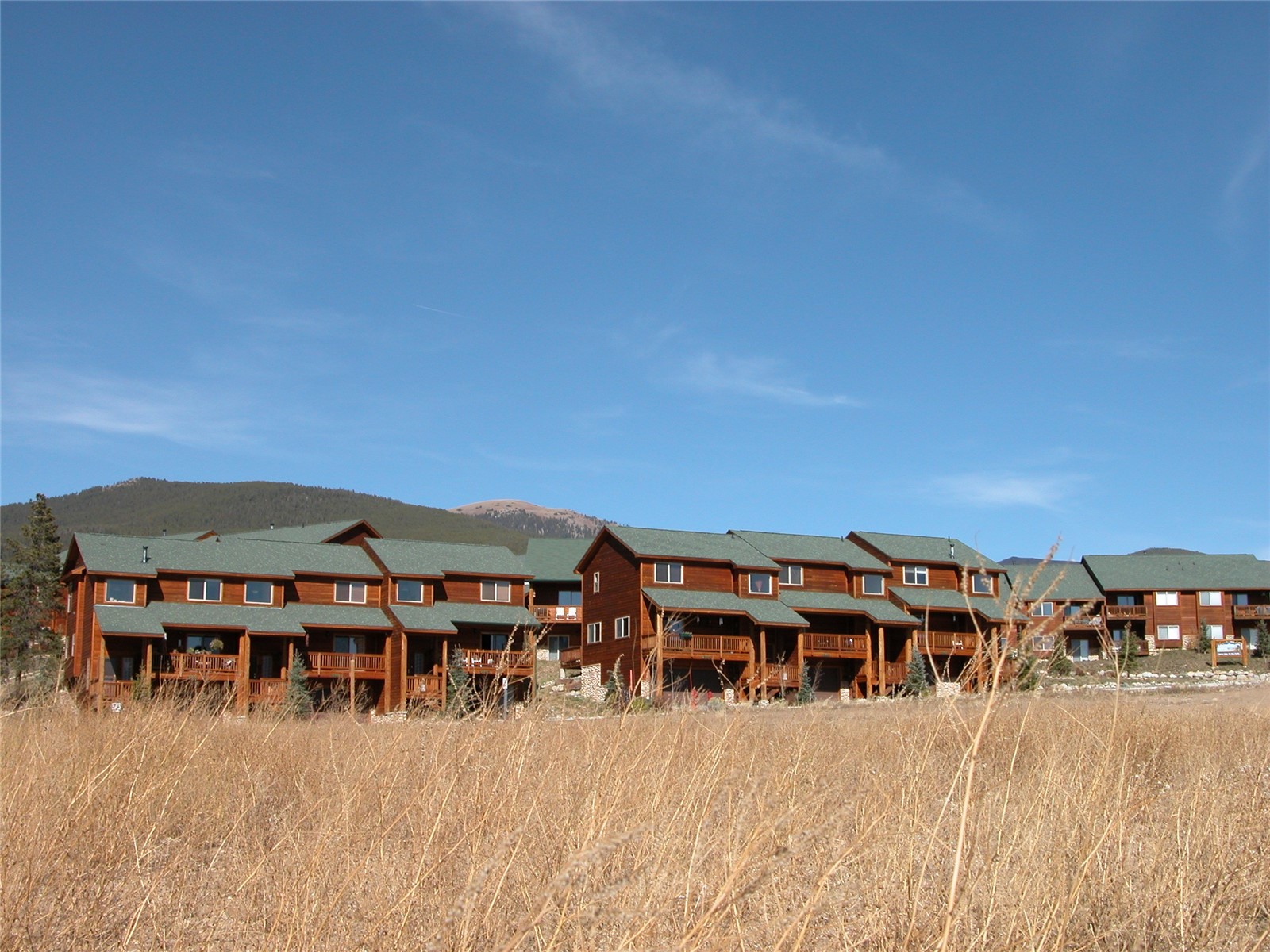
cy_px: 476
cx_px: 635
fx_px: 1834
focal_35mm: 50
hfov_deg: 38.2
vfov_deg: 29.1
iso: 100
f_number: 6
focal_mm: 12.7
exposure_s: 1/420
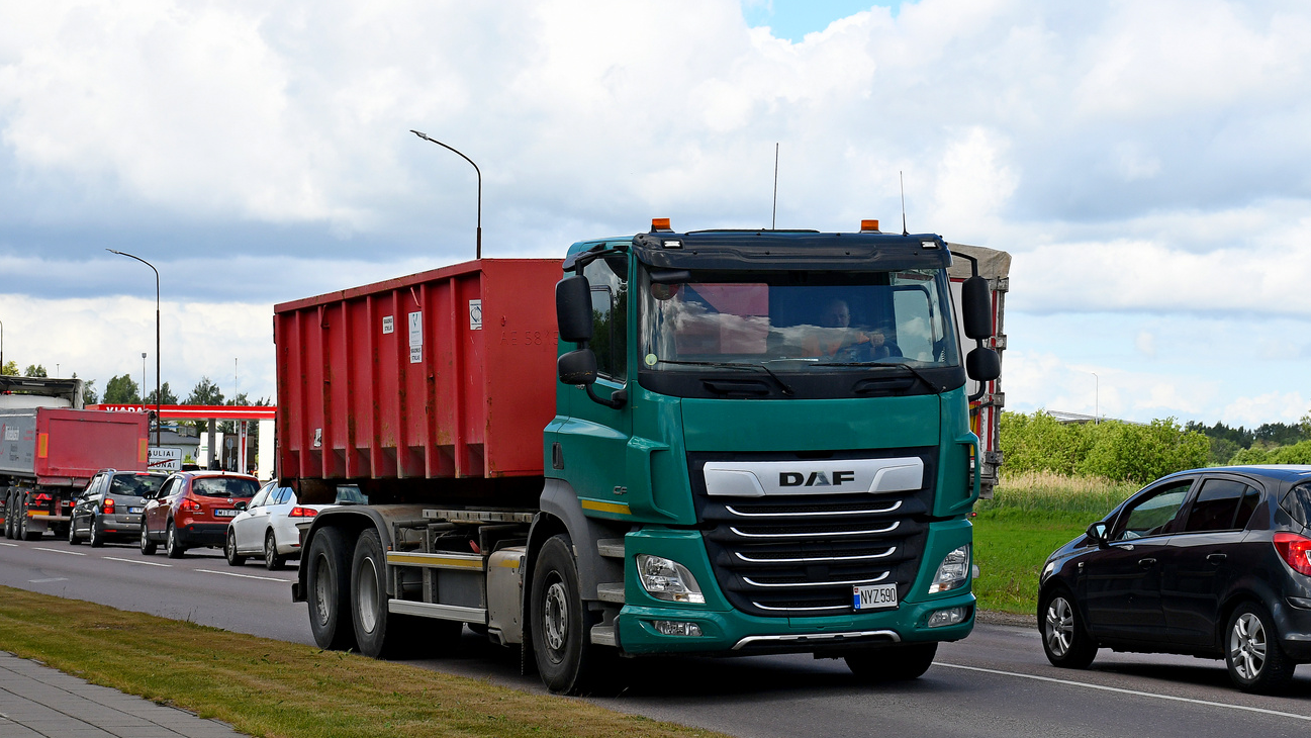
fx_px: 2190
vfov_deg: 19.1
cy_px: 347
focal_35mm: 63
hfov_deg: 33.3
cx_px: 656
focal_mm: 40
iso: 200
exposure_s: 1/800
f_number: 6.3
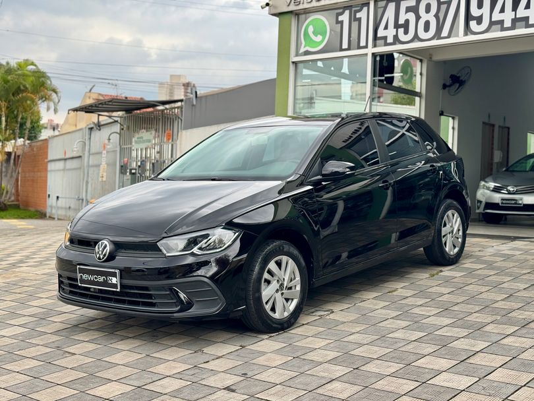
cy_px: 200
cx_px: 267
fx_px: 741
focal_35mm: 48
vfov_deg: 30.3
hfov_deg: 39.6
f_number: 1.78
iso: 64
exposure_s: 1/593
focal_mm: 6.76
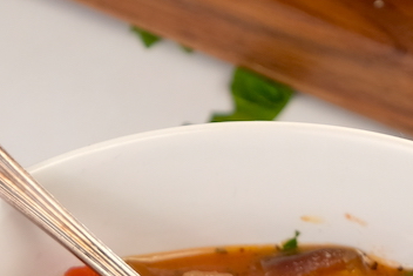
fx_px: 6117
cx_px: 235
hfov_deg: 3.9
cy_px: 470
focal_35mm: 533
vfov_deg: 2.6
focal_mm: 83.3
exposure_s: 1/250
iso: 250
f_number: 8
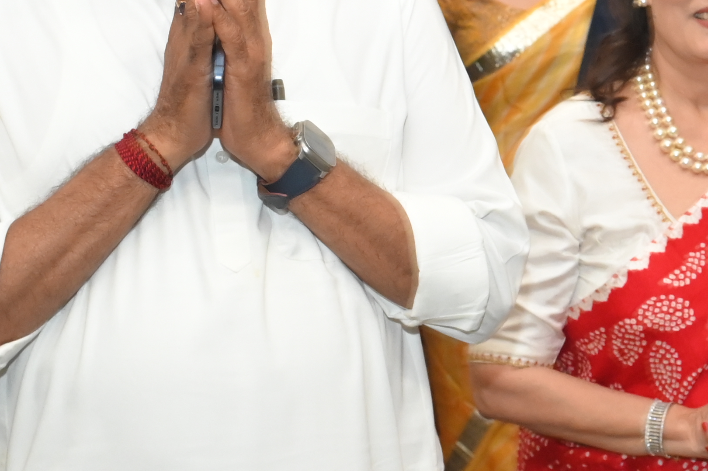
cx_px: 677
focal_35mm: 114
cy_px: 48
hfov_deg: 17.6
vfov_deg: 11.9
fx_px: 2238
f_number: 5.6
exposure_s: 1/125
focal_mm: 30.5
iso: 3200
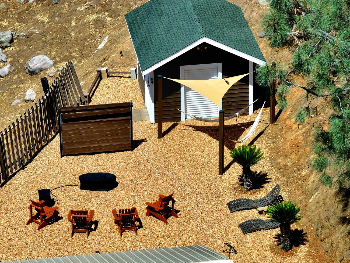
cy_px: 132
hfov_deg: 11.9
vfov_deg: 8.9
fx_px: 1678
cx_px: 175
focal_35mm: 166
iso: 110
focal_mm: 30.71
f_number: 3.4
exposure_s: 1/161
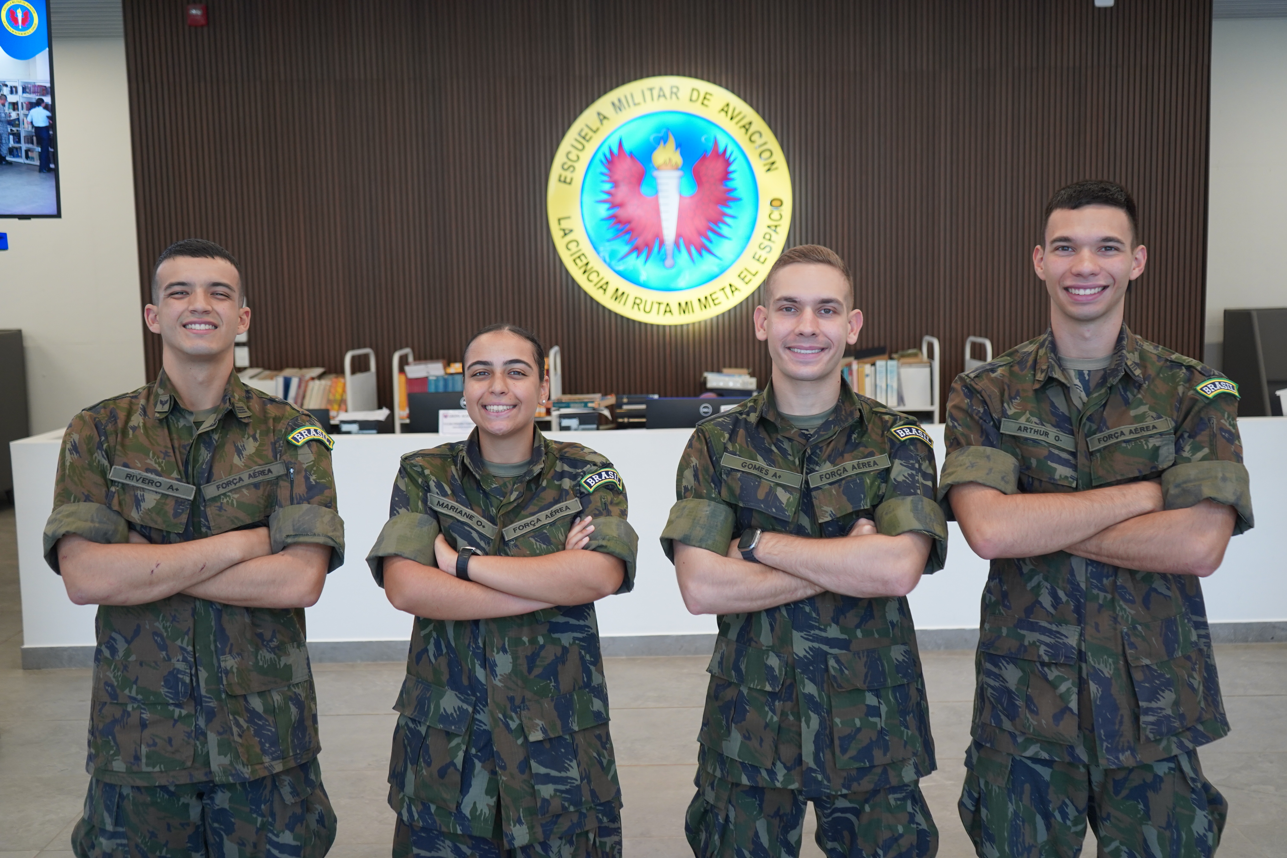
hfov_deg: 53.1
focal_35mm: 36
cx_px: 644
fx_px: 1287
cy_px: 429
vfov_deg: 36.9
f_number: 4
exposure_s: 1/160
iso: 1000
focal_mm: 36
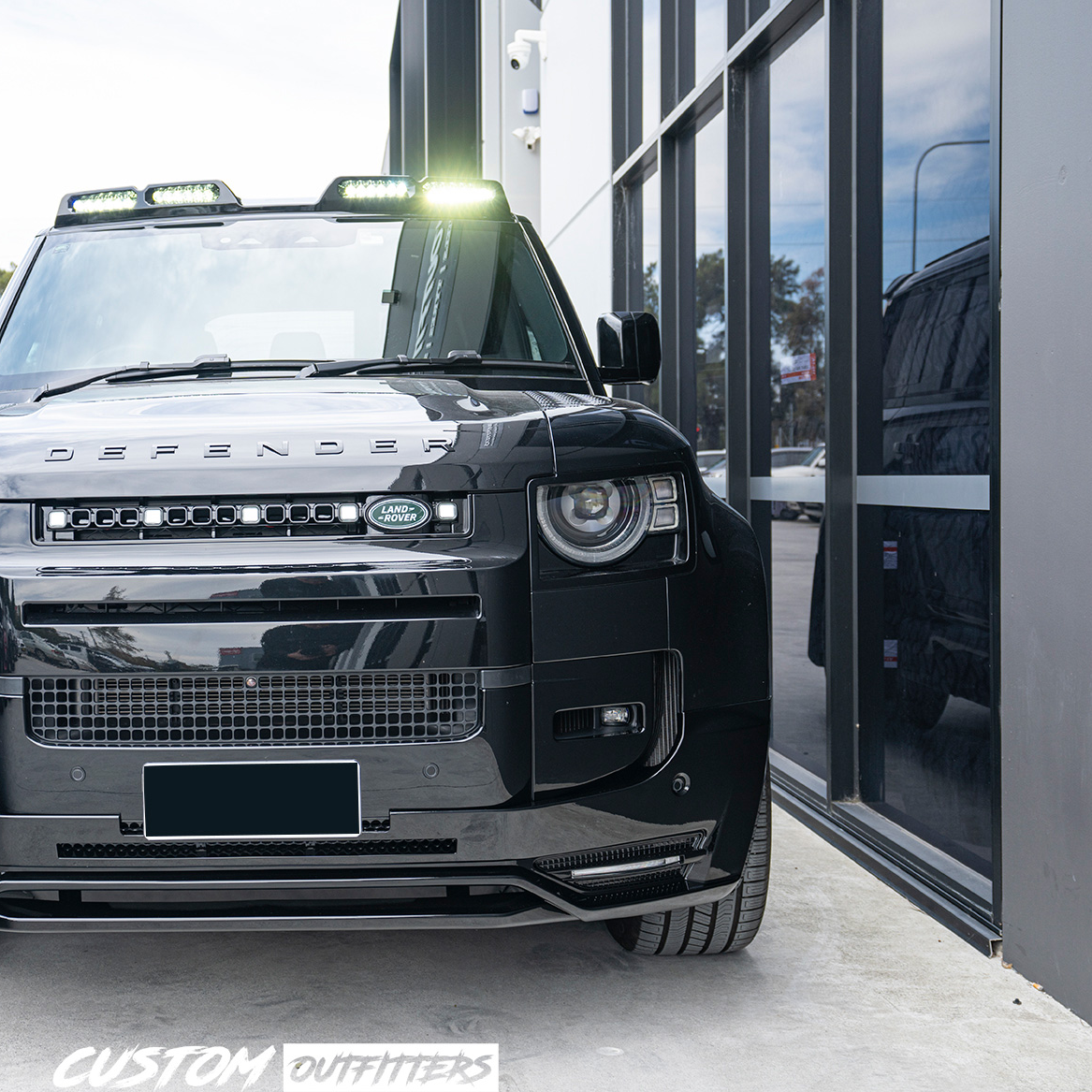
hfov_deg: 42.5
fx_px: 1356
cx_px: 275
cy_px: 561
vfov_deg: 43.9
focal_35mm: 38
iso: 100
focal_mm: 29
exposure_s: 1/80
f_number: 4.5
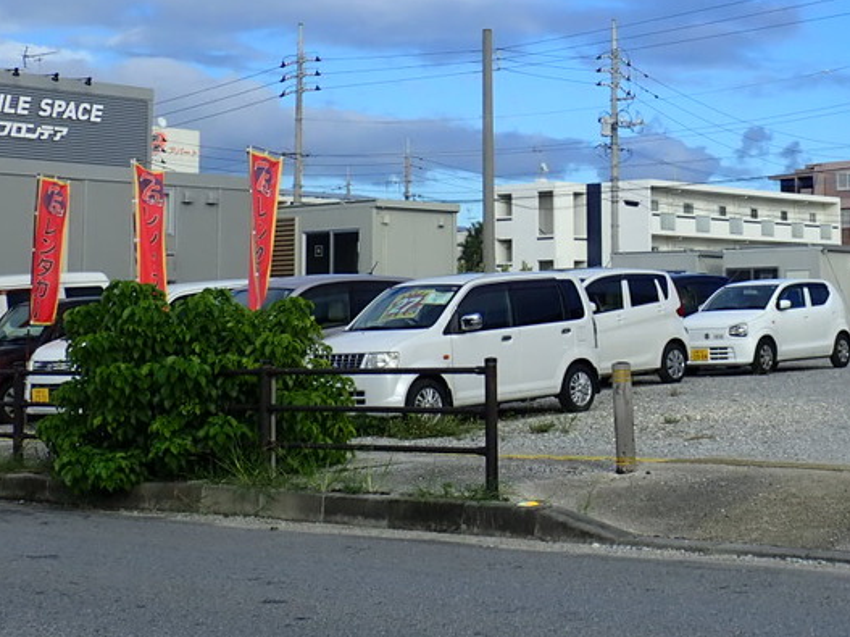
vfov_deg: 21.4
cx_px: 666
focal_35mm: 68
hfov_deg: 28.0
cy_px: 132
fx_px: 1669
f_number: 3.5
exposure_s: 1/800
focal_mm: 6.42
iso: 100
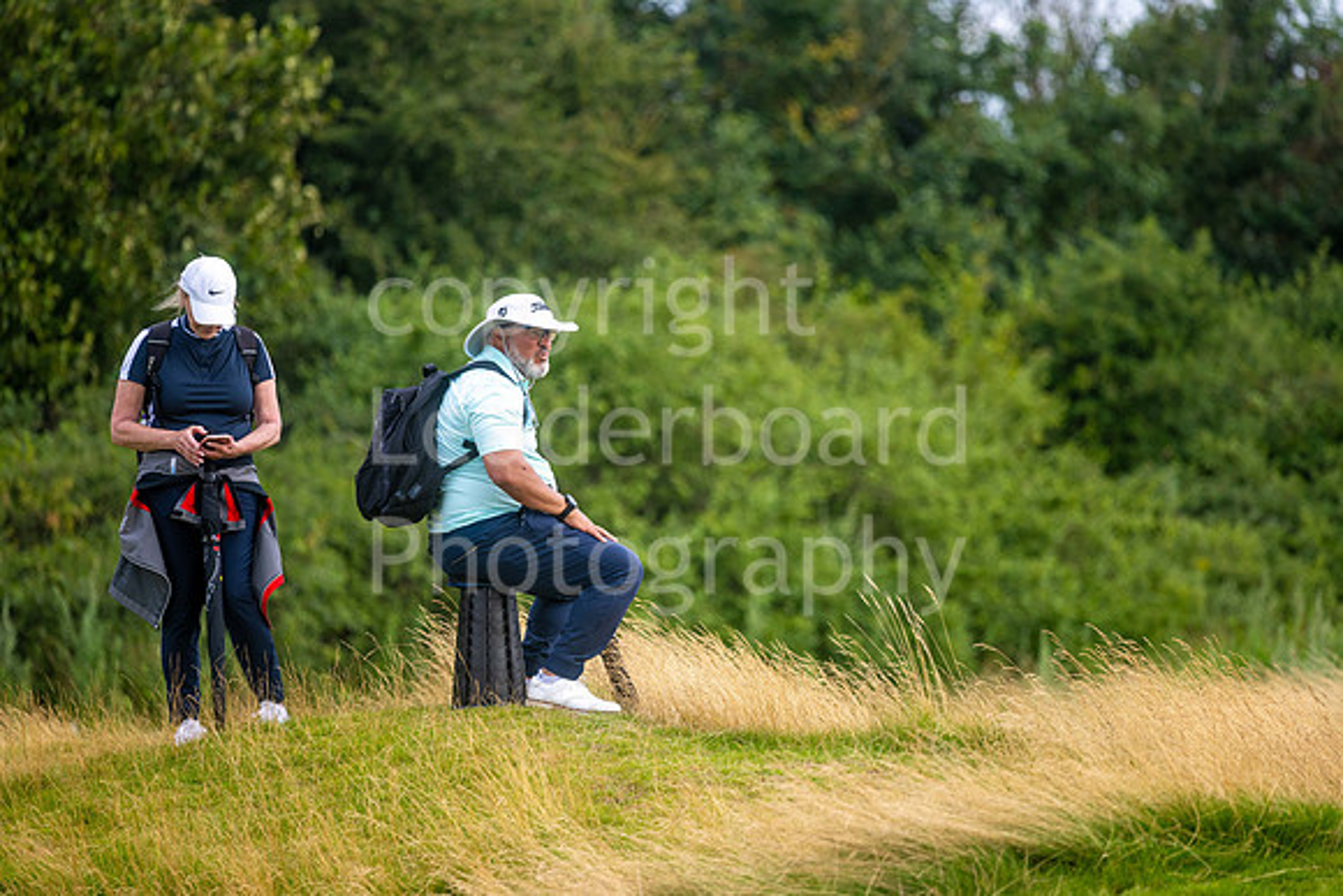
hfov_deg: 6.9
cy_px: 448
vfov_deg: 4.6
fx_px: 11194
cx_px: 672
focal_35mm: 300
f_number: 4
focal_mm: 300
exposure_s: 1/640
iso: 200
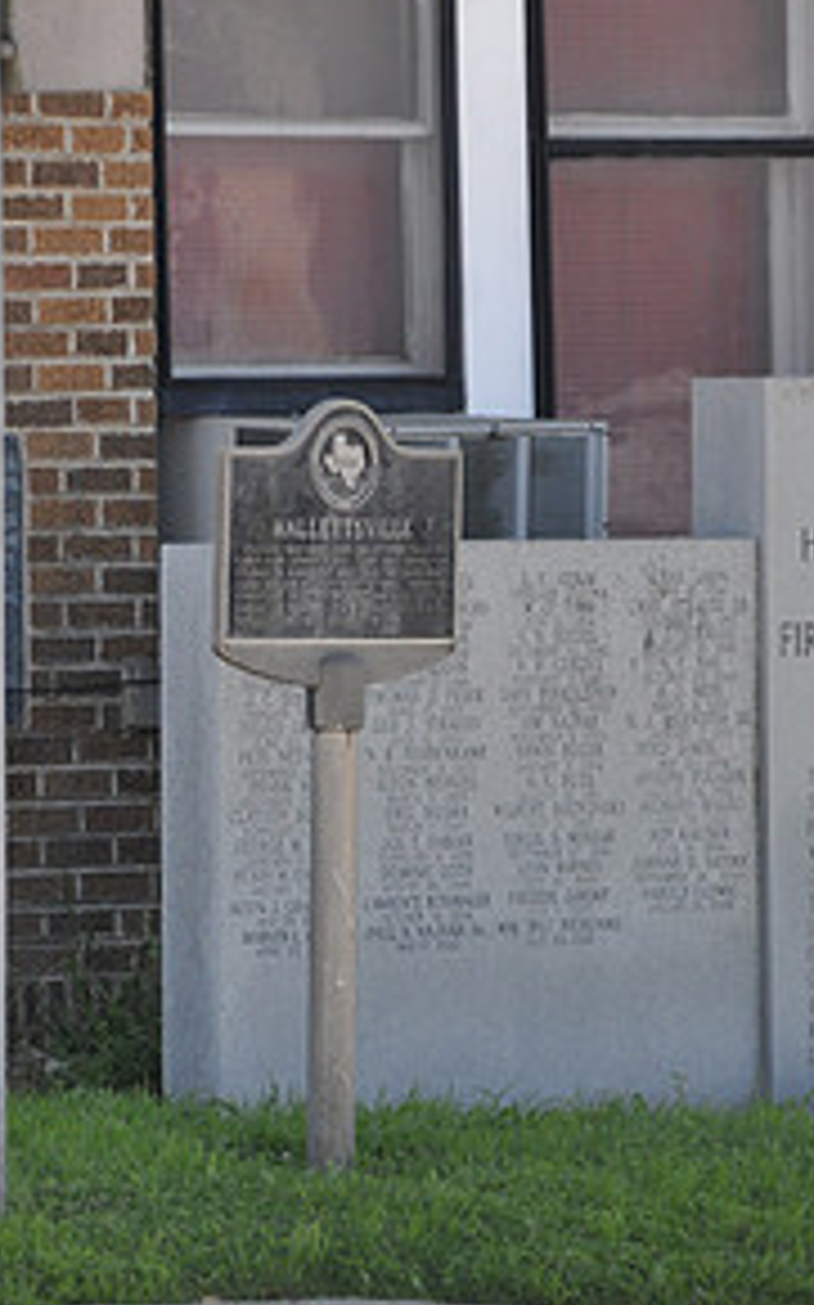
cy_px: 659
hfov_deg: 2.6
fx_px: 17908
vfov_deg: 4.2
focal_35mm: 504
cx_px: 373
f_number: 6
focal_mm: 165
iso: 400
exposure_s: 1/320
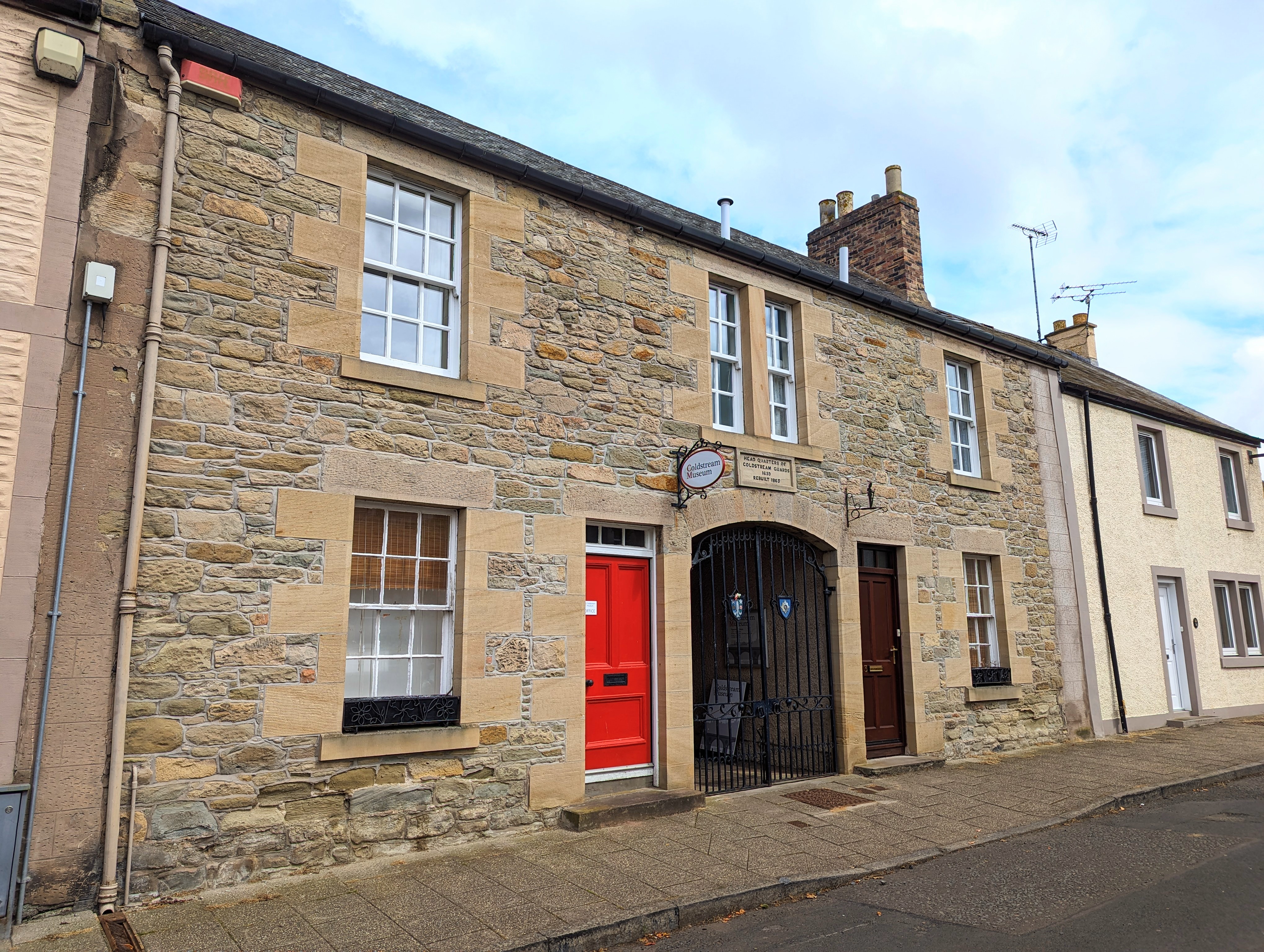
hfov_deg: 71.5
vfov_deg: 56.9
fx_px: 878
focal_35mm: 24
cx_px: 632
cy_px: 476
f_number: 1.85
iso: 44
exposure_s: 1/2179
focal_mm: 6.81
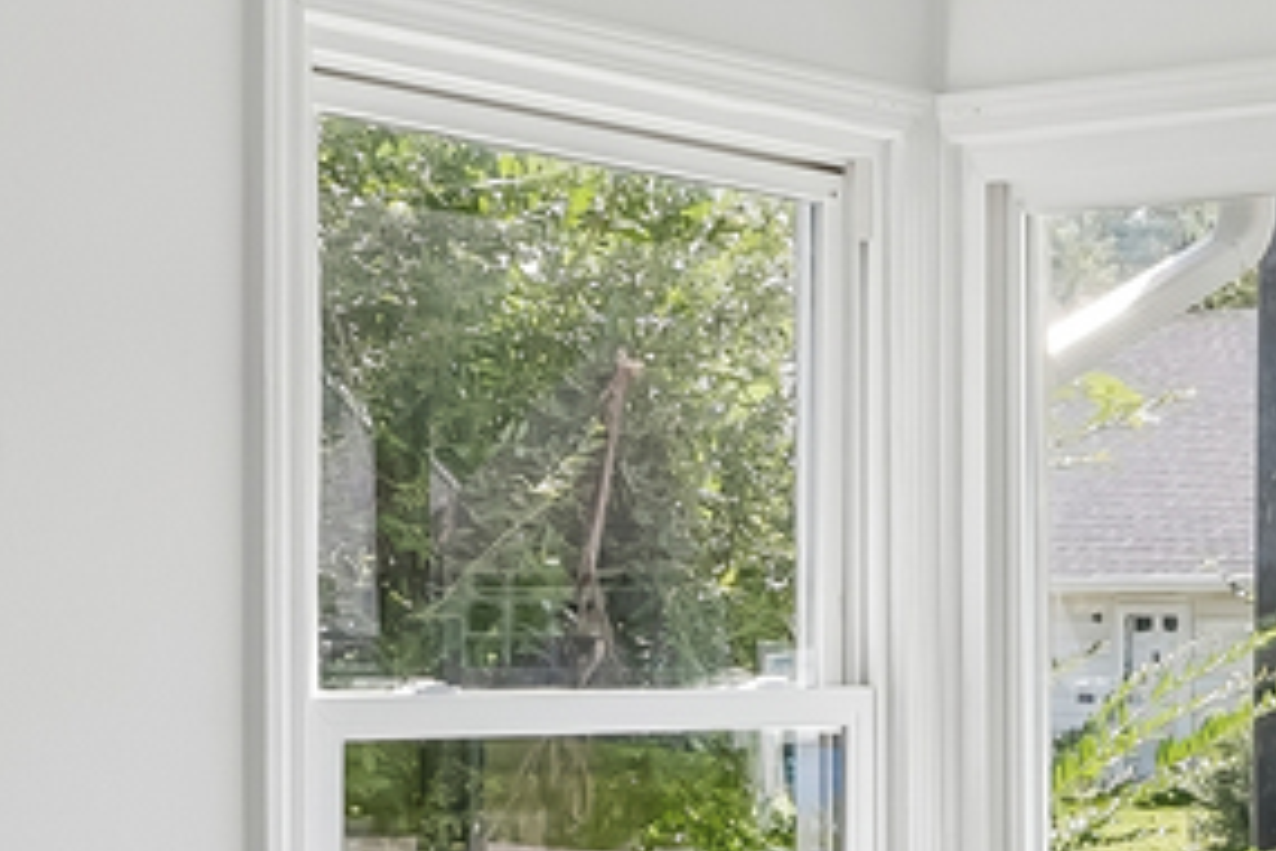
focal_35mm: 91
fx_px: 3225
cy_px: 900
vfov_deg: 14.7
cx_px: 1482
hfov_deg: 21.0
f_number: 10
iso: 100
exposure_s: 1/25
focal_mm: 16
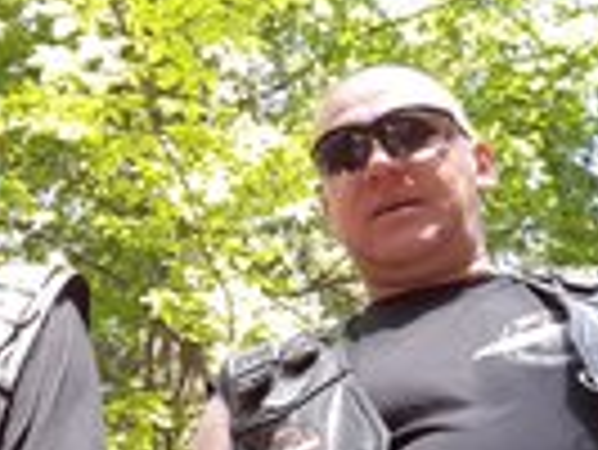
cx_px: 270
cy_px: 171
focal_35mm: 69
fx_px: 1193
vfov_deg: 21.3
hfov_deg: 28.1
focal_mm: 2
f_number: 1.9
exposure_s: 1/100
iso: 50
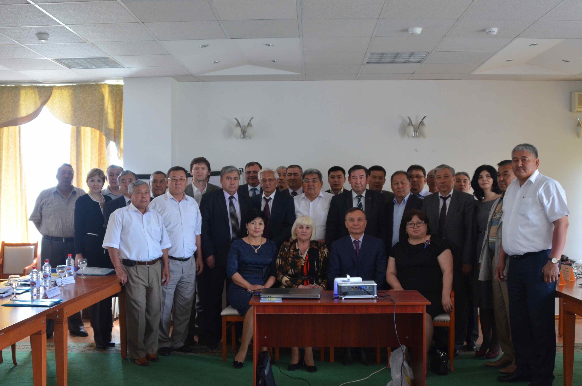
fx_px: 678
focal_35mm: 42
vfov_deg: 31.8
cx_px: 291
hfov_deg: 46.5
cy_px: 193
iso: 800
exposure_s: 1/60
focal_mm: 28
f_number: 4
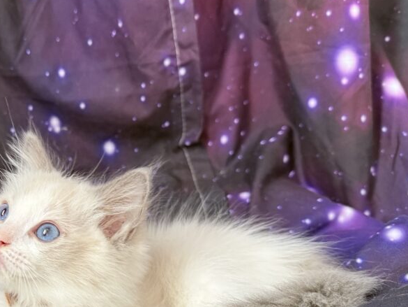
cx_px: 70
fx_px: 495
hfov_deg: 42.4
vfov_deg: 33.9
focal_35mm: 42
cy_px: 215
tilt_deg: -12.4
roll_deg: +4.3
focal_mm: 6.76
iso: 320
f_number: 1.78
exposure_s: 1/60
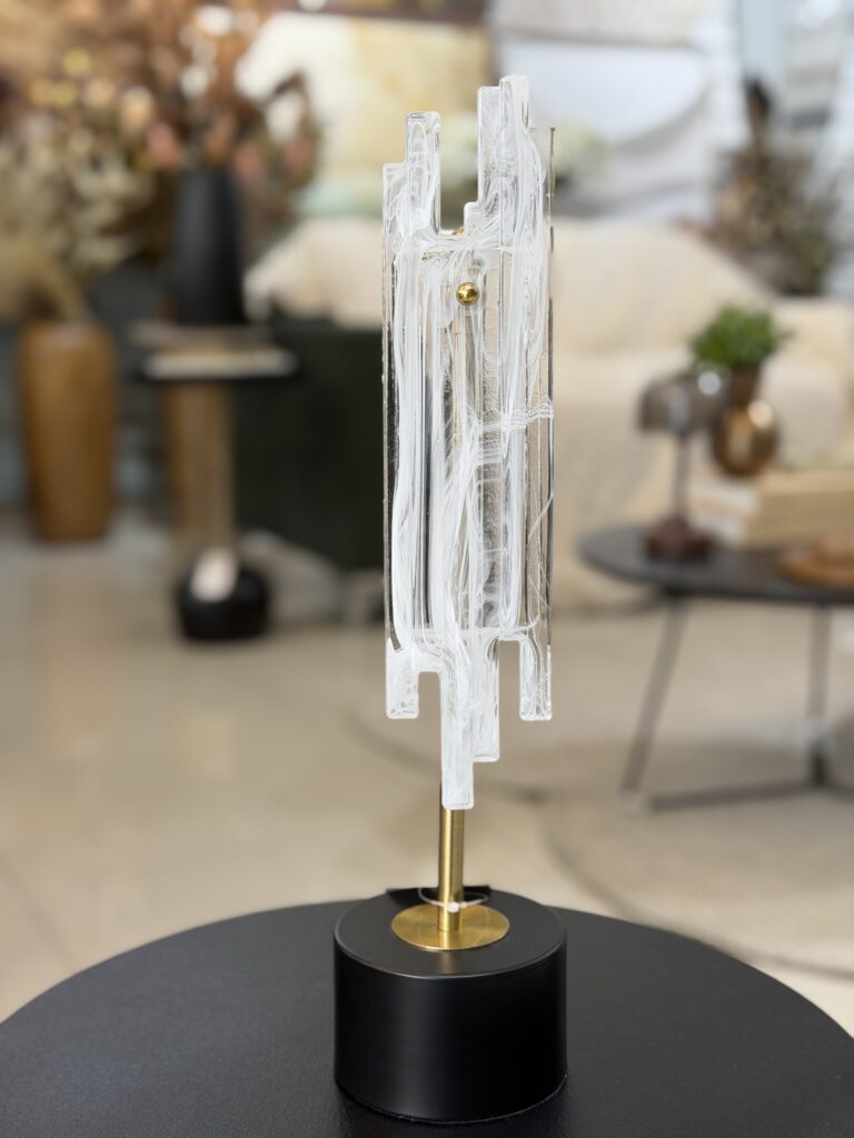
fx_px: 1579
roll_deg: -0.3
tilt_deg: -10.5
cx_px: 427
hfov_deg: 30.3
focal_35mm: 48
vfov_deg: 39.7
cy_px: 569
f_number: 1.78
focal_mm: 6.76
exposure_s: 1/60
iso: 80
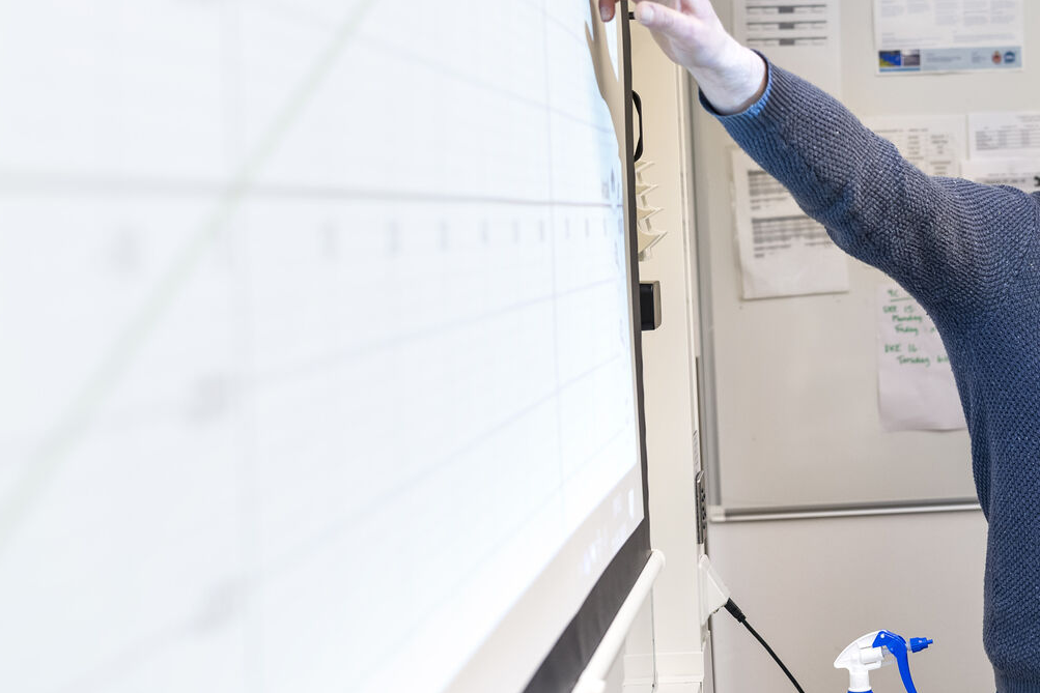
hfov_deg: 29.1
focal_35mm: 67
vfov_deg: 20.3
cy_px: 290
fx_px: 1936
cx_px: 891
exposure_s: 1/200
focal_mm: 35
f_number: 2.8
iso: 640
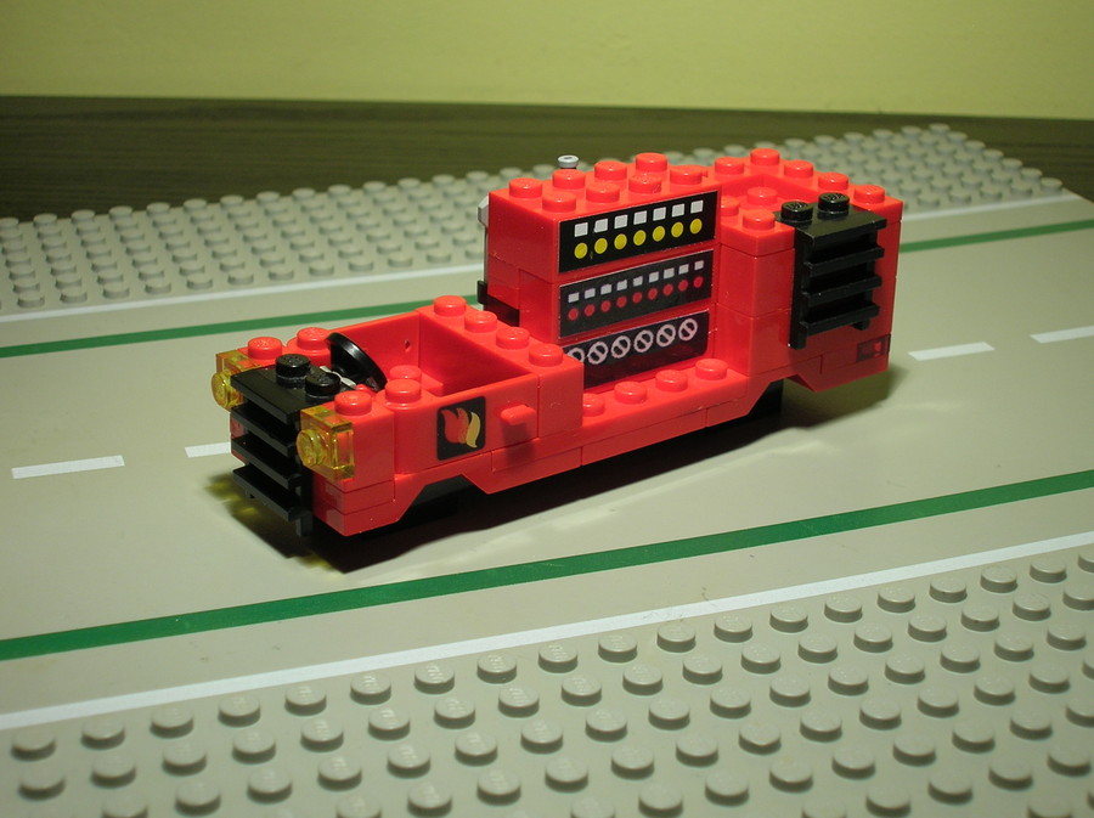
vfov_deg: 25.2
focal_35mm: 58
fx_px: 1831
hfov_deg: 33.3
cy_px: 409
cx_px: 547
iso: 50
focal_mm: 9.7
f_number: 3.5
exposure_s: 1/17.5
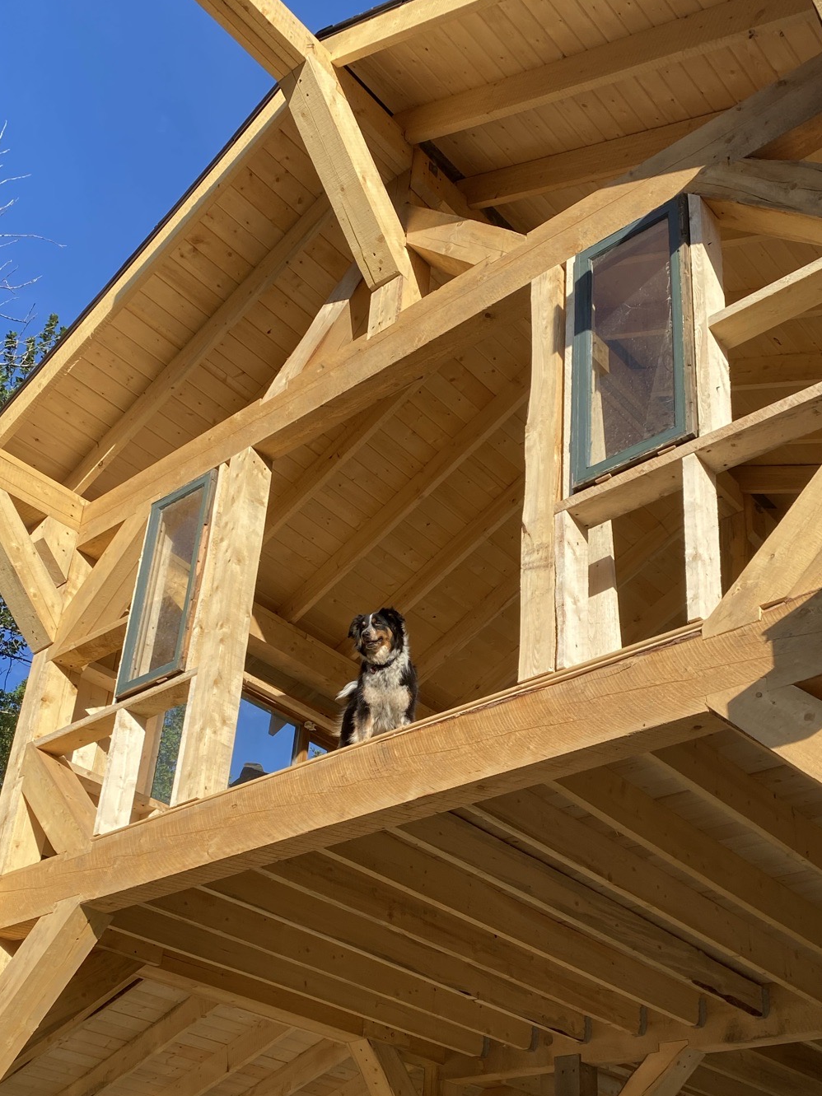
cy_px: 719
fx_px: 1267
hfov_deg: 36.0
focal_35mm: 40
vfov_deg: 46.2
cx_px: 422
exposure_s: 1/1565
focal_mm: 4.25
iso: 32
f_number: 1.8
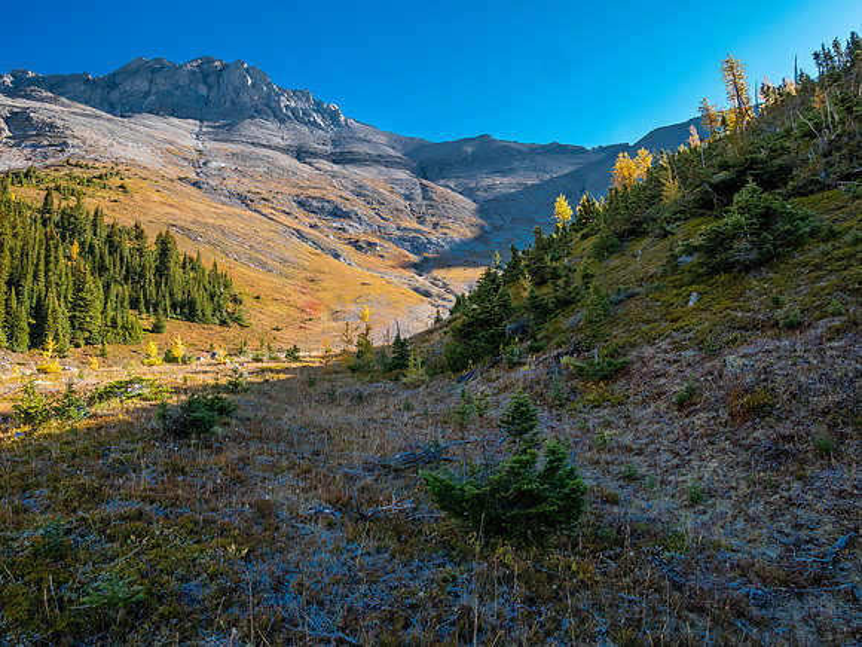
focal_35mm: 24
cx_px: 431
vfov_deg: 56.8
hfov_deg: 71.6
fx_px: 598
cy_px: 324
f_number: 8
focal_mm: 12
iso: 200
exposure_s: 1/100
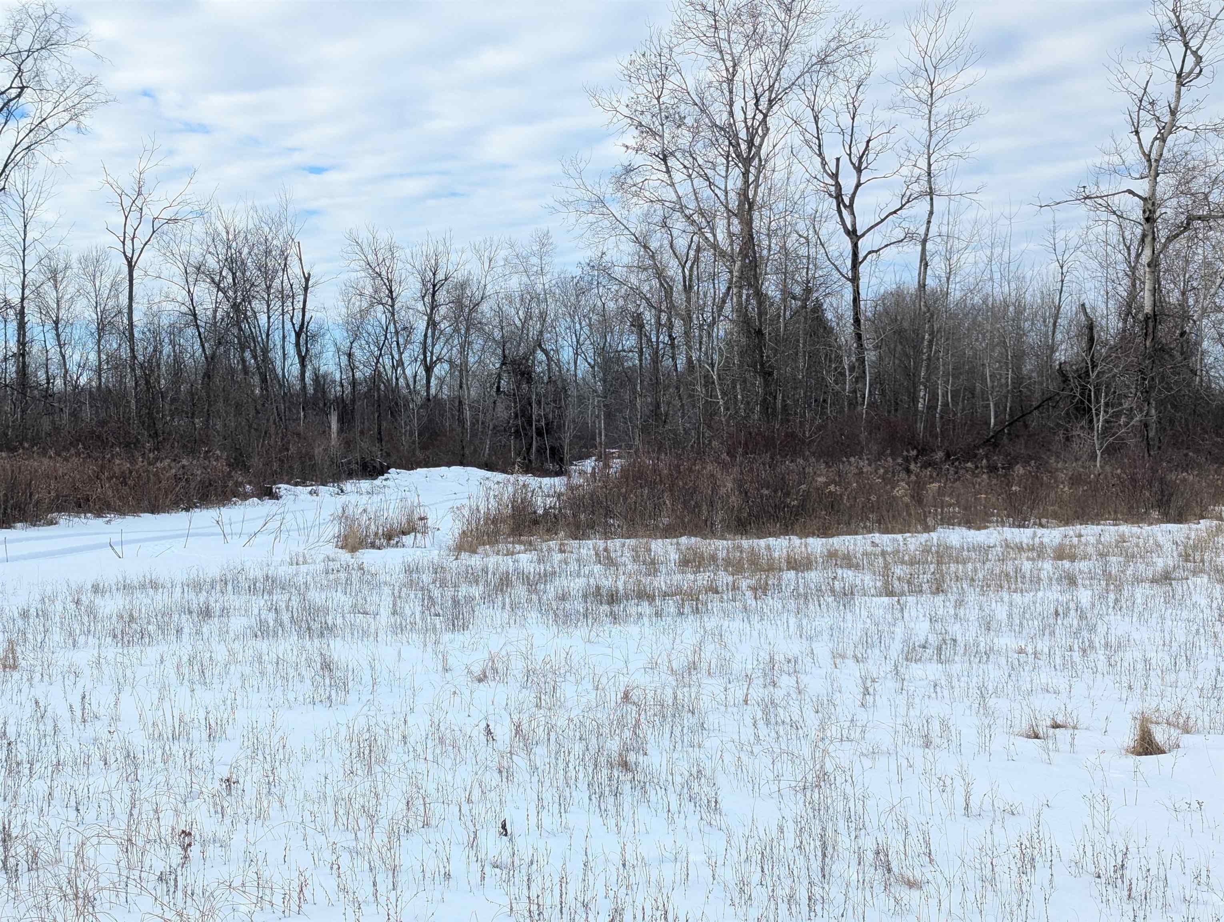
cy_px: 461
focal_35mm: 48
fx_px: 1700
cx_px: 612
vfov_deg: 30.3
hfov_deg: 39.6
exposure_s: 1/2169
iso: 61
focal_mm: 6.81
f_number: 1.85
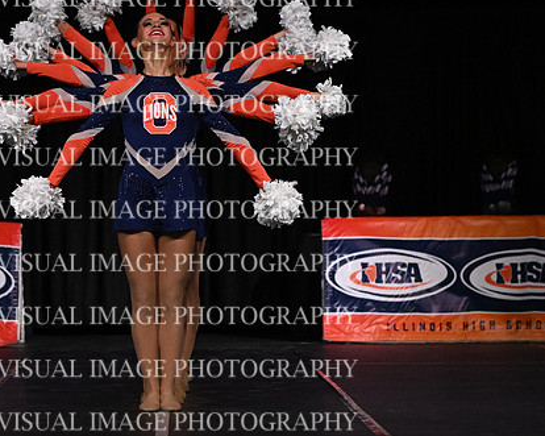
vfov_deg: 7.1
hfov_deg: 8.9
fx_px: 3499
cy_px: 183
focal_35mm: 217
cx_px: 167
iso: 6400
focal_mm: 110
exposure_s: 1/1000
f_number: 4
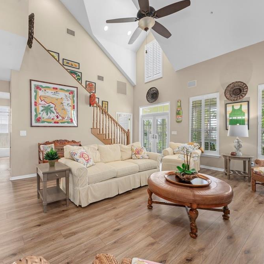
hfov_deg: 83.7
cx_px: 120
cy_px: 129
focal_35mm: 17
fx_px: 147
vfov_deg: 84.0
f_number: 11
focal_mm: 13
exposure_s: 1.6
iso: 400
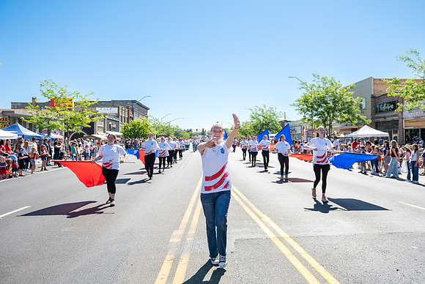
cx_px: 223
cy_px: 137
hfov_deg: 68.2
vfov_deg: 48.8
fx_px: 313
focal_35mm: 27
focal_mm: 24
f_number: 2.8
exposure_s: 1/800
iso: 100
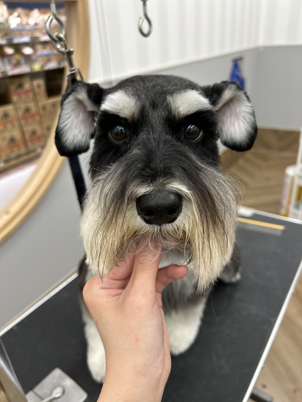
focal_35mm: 26
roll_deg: +3.6
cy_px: 201
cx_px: 151
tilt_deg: -27.5
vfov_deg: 67.3
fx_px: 302
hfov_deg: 53.1
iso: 80
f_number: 1.5
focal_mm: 5.7
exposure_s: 1/120
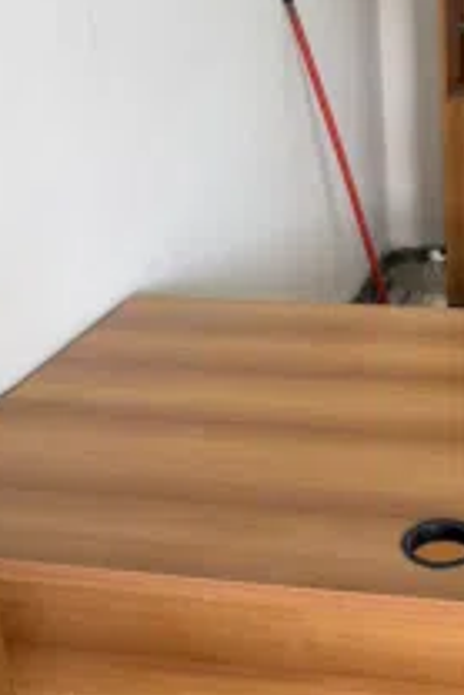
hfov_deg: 24.8
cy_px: 291
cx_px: 464
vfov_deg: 38.1
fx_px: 1004
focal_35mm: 52
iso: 125
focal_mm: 5.96
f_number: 1.6
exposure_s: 1/86
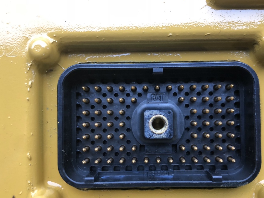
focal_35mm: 34
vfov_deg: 41.7
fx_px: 259
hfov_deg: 53.9
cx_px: 146
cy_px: 109
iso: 40
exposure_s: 1/15
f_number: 1.8
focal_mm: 4
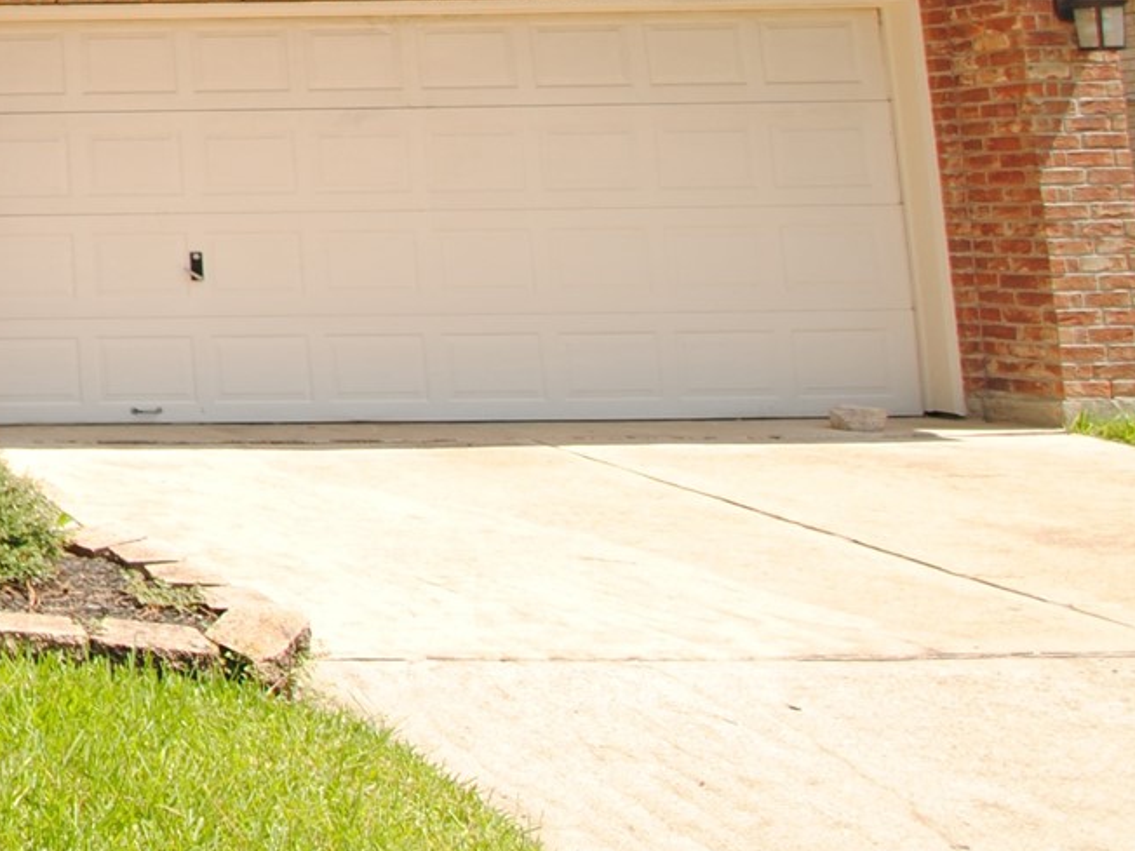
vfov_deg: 28.4
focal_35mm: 48
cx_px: -473
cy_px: 0
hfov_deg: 28.9
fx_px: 1574
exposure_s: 1/320
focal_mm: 10
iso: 100
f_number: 4.5
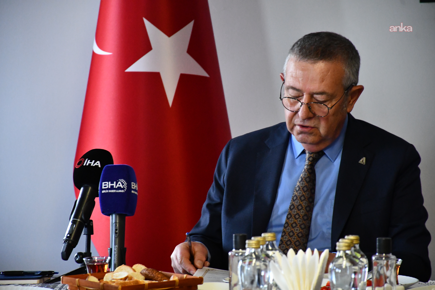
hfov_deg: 9.8
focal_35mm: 210
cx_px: 218
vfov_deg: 6.5
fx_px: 2537
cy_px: 145
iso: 5600
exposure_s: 1/250
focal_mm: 140
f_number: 5.6
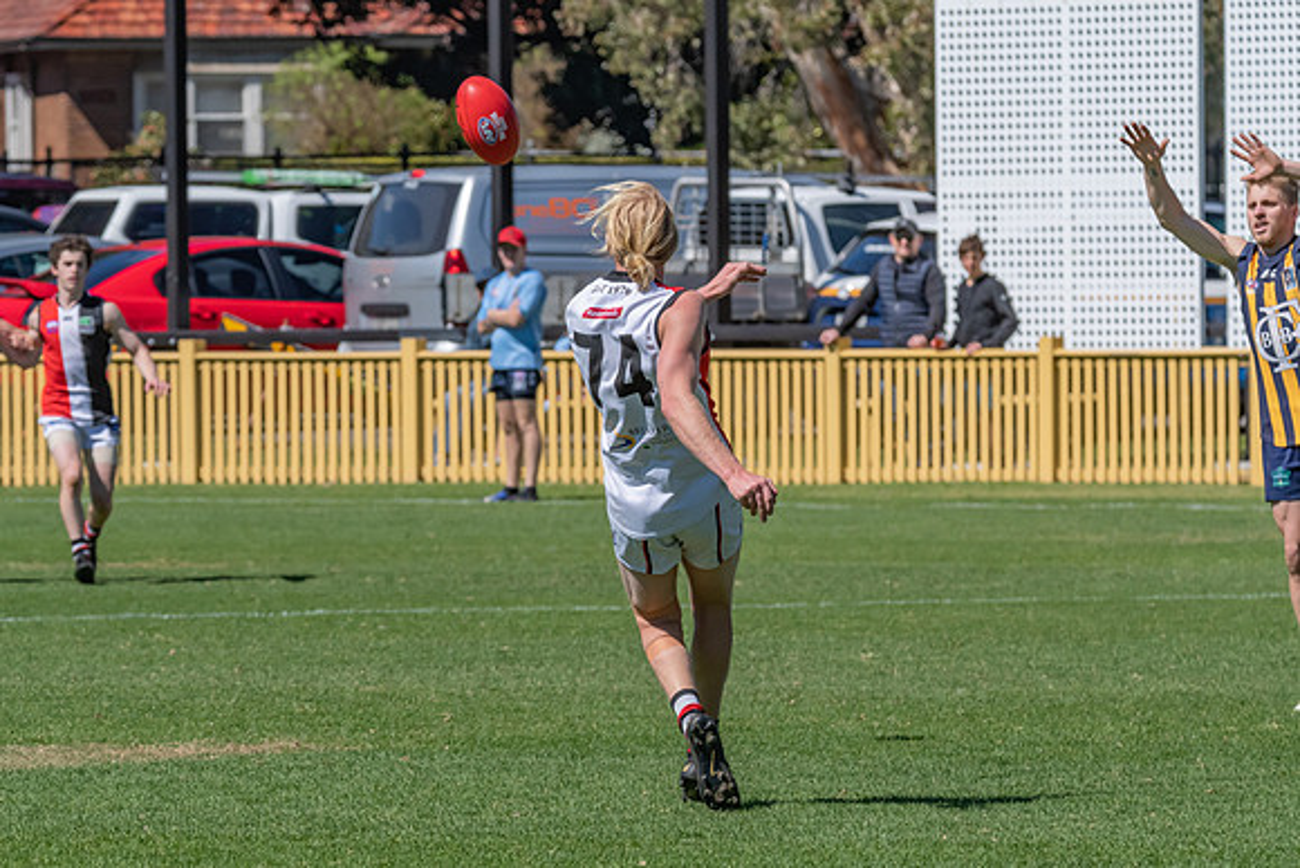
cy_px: 450
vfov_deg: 3.4
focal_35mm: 406
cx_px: 624
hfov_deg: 5.1
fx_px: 14660
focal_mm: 260
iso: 800
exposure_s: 1/2500
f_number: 11
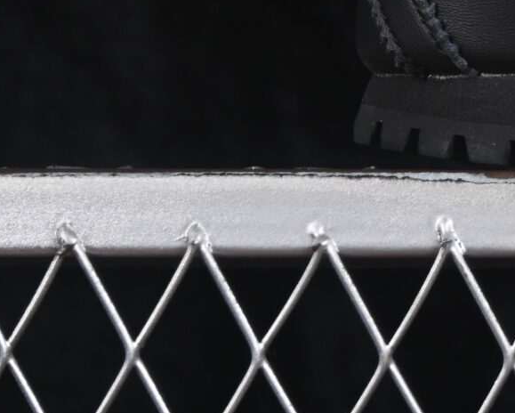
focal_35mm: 311
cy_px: -302
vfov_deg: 4.9
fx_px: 4743
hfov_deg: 6.0
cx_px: 1102
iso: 160
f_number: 6.3
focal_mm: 50
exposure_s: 1/60
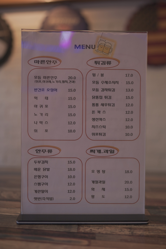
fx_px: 166
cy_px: 124
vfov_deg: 73.7
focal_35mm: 24
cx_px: 83
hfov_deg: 53.1
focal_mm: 24
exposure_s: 1/100
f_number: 1.4
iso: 125
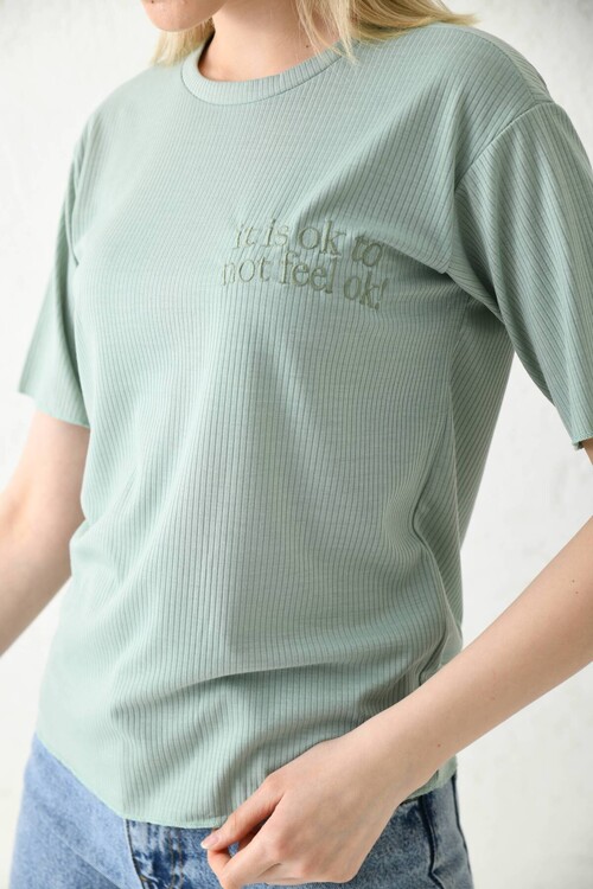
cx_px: 296
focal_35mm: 70
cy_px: 444
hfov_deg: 19.5
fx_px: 1729
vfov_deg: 28.8
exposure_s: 1/160
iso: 100
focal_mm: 70
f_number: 5.6
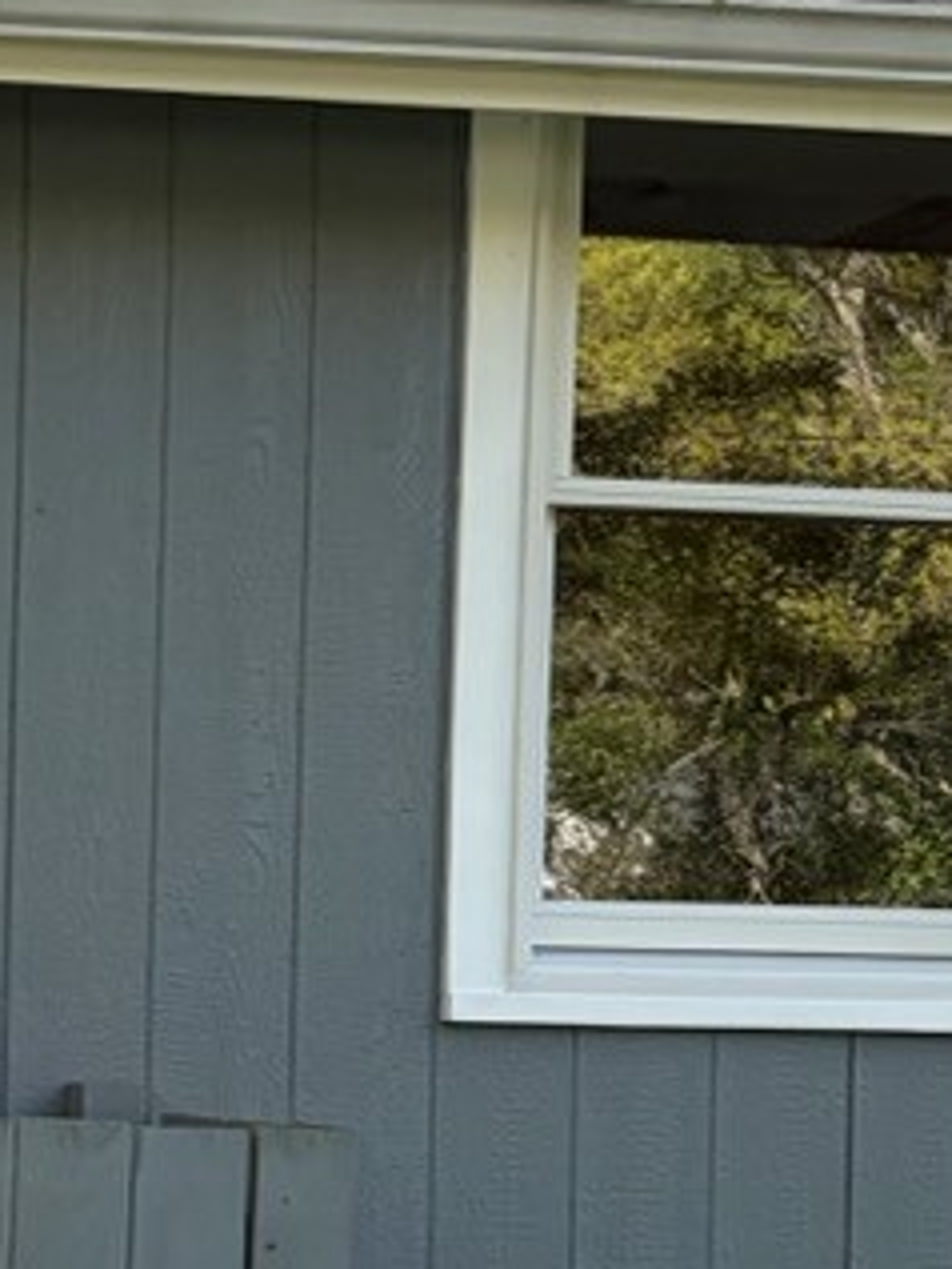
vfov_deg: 18.6
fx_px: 3848
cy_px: 989
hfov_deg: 13.5
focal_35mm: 105
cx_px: -344
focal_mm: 5.96
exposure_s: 1/535
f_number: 1.6
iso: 64
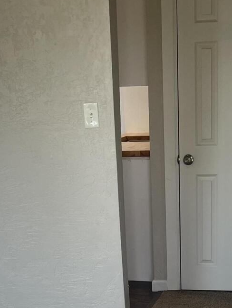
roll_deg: +2.5
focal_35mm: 80
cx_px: 155
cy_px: 376
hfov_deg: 18.4
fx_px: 714
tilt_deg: -23.5
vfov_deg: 22.4
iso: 32
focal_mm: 5.1
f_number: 1.6
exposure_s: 1/248
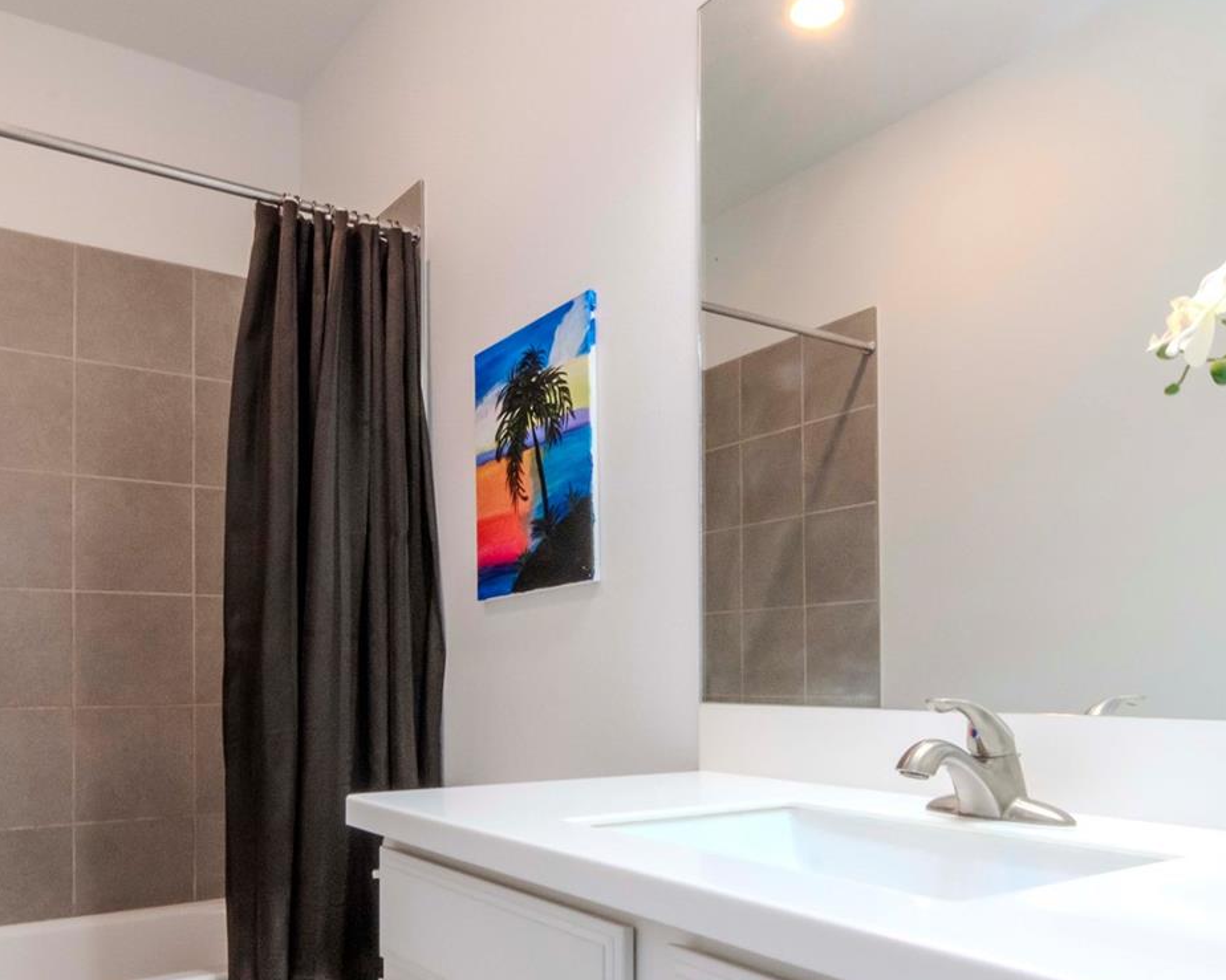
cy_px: 679
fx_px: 973
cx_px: 548
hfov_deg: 64.3
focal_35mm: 27
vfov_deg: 52.1
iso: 800
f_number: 18
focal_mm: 11
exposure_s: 1/10
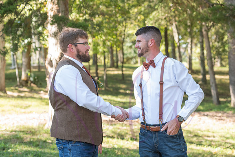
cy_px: 75
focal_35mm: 89
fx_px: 581
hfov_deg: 22.9
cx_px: 116
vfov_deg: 15.4
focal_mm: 80
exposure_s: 1/400
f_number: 5
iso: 800
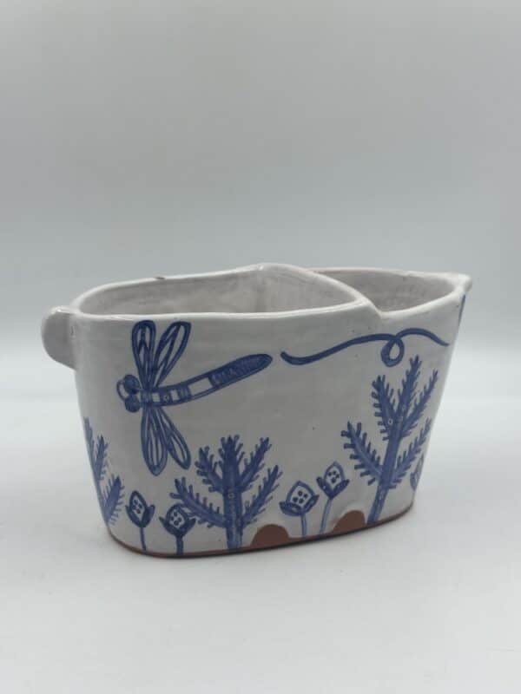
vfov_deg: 39.7
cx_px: 260
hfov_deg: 30.3
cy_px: 347
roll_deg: -1.0
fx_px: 963
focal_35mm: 48
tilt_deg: -14.8
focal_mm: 6.86
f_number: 1.78
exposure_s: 1/450
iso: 64
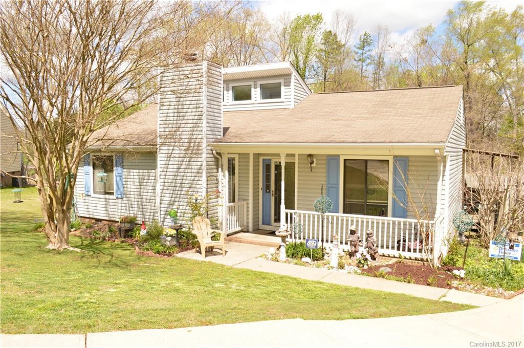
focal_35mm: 27
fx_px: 392
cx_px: 262
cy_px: 174
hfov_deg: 67.4
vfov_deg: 47.8
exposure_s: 1/200
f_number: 6.3
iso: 100
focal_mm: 18
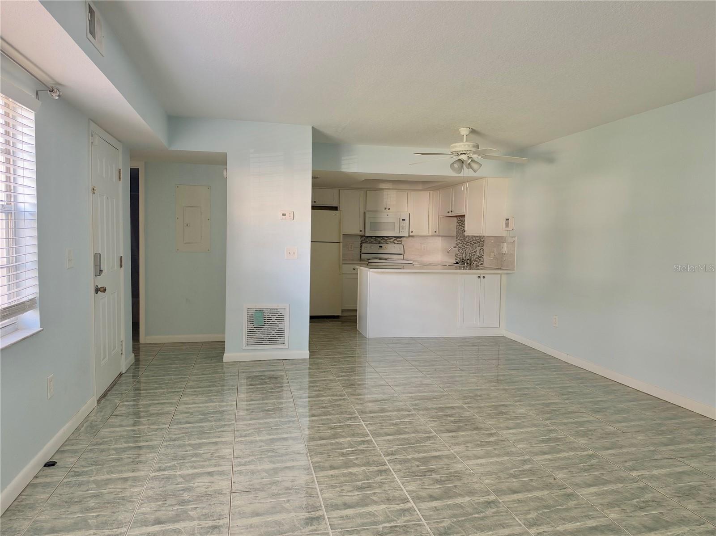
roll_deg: +0.1
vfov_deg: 56.8
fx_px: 496
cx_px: 358
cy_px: 268
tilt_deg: -3.2
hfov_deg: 71.6
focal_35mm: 24
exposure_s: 1/96
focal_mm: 6.93
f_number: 1.48
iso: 250
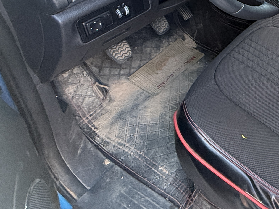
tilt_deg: -27.1
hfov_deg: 38.7
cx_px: 330
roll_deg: -10.6
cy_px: -33
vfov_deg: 33.3
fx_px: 290
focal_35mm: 36
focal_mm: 2.22
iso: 400
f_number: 2.2
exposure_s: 1/95
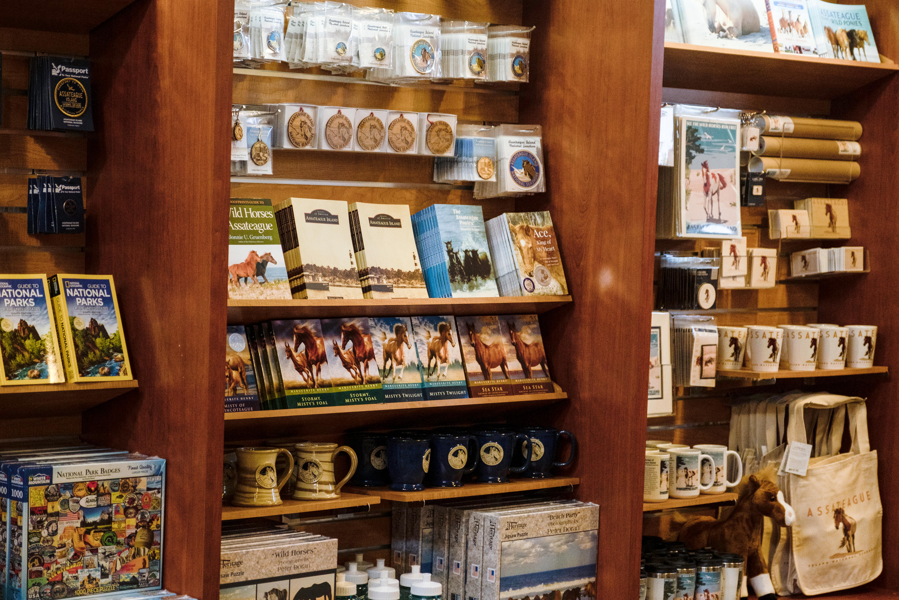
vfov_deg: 16.5
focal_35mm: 83
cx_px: 450
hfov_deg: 24.5
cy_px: 300
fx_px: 2073
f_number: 2.8
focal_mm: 55
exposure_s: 1/500
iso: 1600
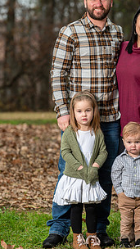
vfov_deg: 9.9
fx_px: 1432
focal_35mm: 217
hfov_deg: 5.6
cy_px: 92
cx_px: 112
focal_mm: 140
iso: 200
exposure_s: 1/125
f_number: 4
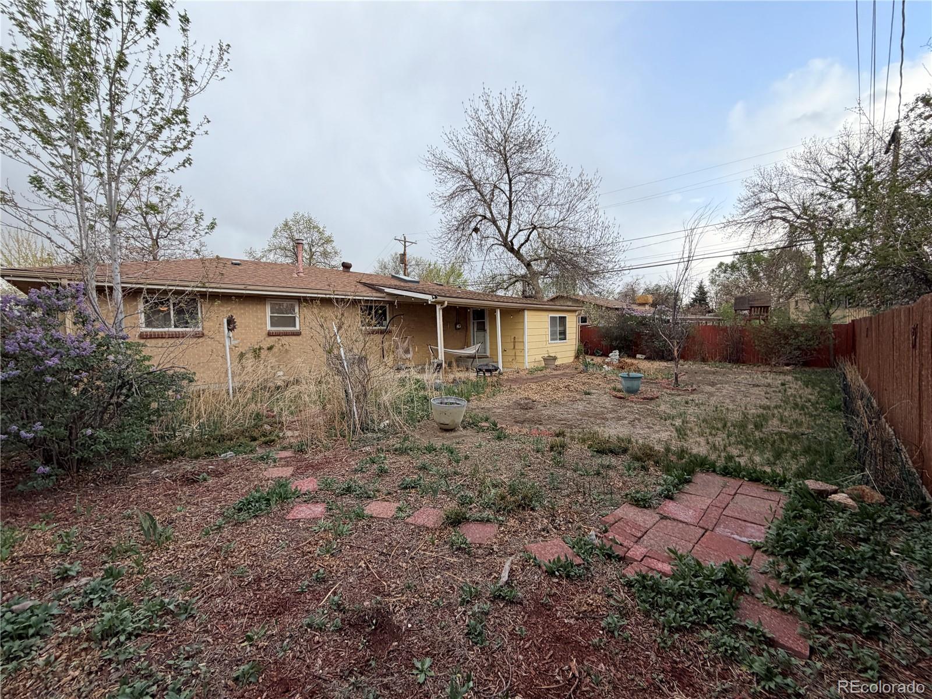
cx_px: 466
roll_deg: +0.2
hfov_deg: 102.1
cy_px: 350
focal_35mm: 14
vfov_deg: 85.7
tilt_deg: -1.9
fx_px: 377
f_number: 2.2
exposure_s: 1/436
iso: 64
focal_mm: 2.22
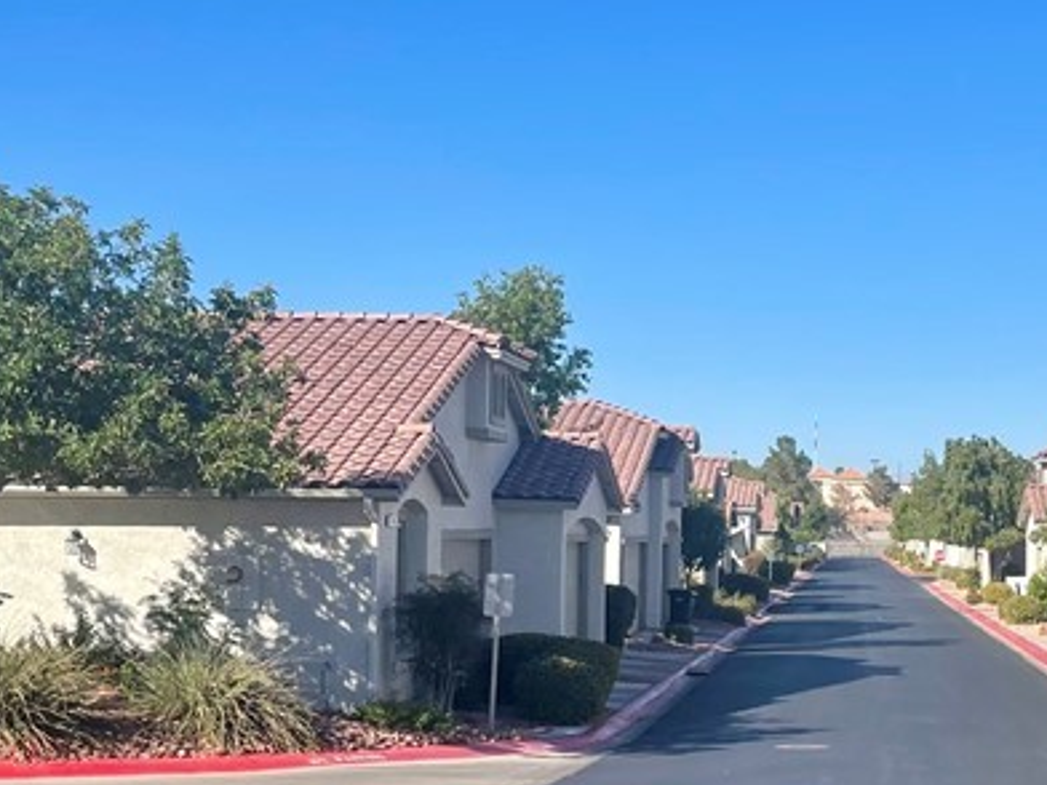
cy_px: 531
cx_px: 908
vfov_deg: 21.5
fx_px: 2057
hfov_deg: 27.7
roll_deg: +0.2
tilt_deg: +1.6
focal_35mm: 68
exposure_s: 1/4000
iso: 32
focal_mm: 4.2
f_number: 1.6
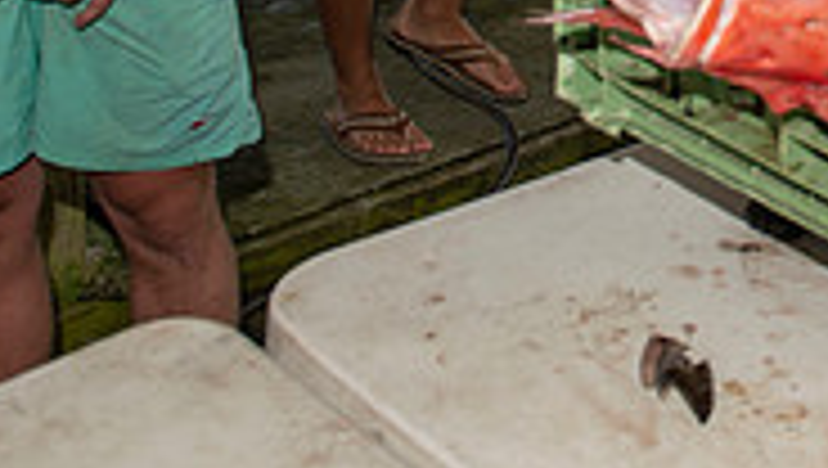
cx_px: 922
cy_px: -270
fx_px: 1736
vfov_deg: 14.2
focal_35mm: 79
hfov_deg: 24.9
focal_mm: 24
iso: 64
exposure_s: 1/125
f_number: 5
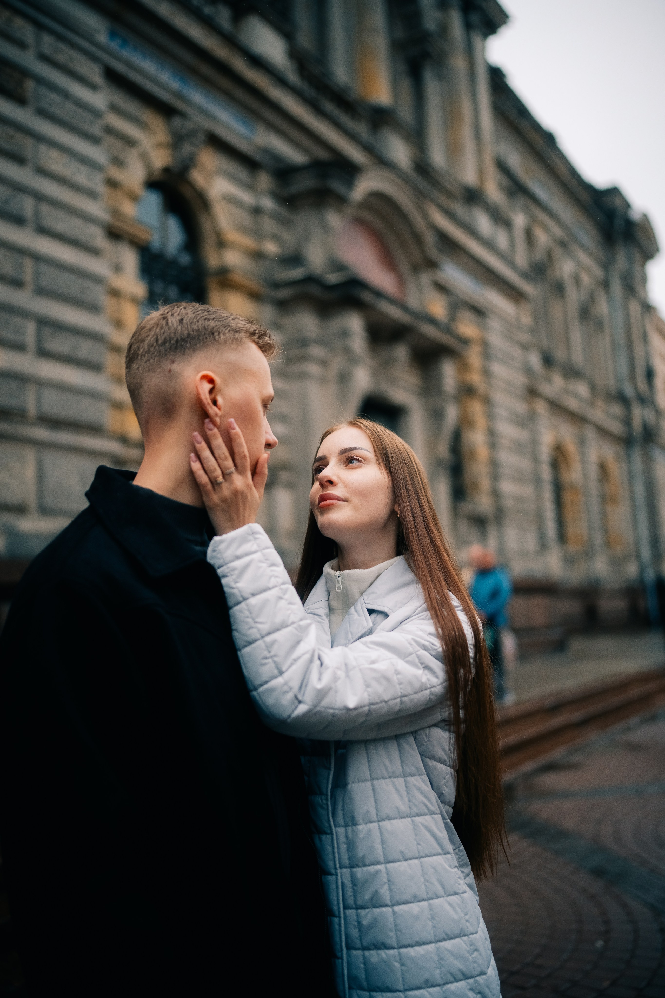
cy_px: 499
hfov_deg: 37.9
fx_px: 970
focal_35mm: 35
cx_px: 332
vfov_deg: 54.4
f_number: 1.4
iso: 500
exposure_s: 1/2500
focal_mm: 35
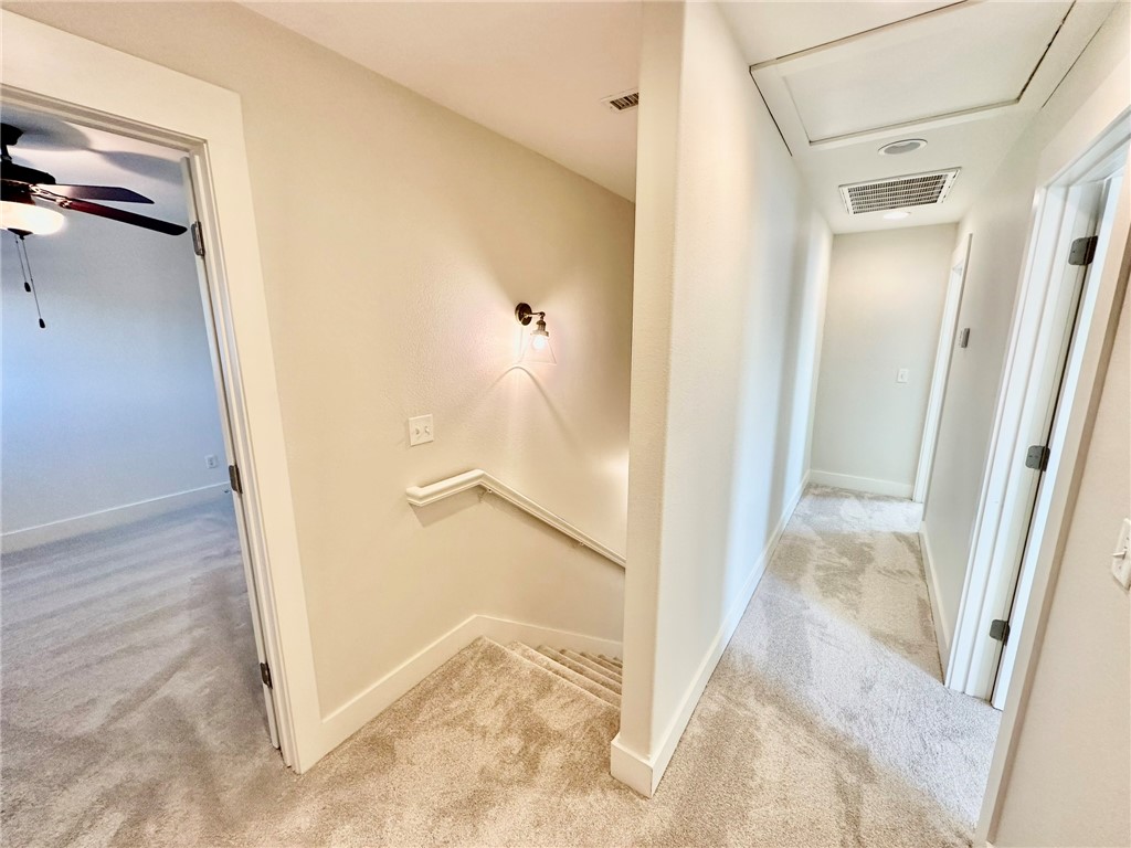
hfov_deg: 102.1
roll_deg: -0.2
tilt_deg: -11.6
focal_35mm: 14
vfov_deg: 85.7
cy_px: 424
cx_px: 566
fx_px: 457
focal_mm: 2.22
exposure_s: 1/120
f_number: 2.2
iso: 200
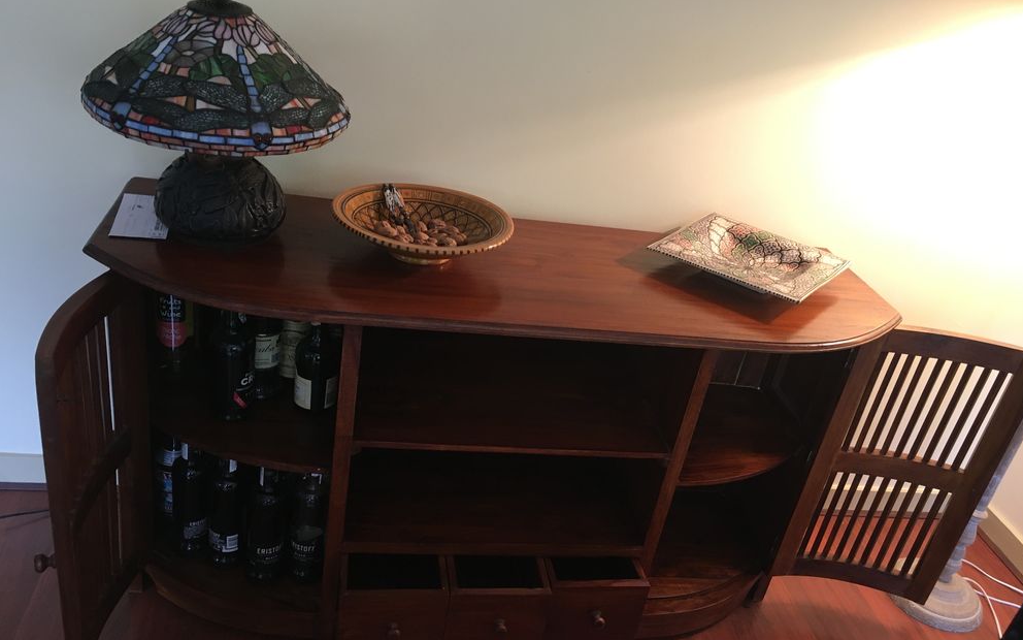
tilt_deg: -30.3
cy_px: 367
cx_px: 515
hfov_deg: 61.2
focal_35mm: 31
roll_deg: -10.5
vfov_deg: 40.5
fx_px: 864
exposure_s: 1/33
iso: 125
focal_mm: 4.15
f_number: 2.2
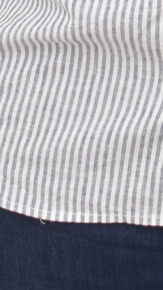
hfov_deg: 5.6
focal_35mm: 216
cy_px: -394
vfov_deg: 9.0
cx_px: 241
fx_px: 1662
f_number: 7.1
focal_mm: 28
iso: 400
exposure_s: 1/50
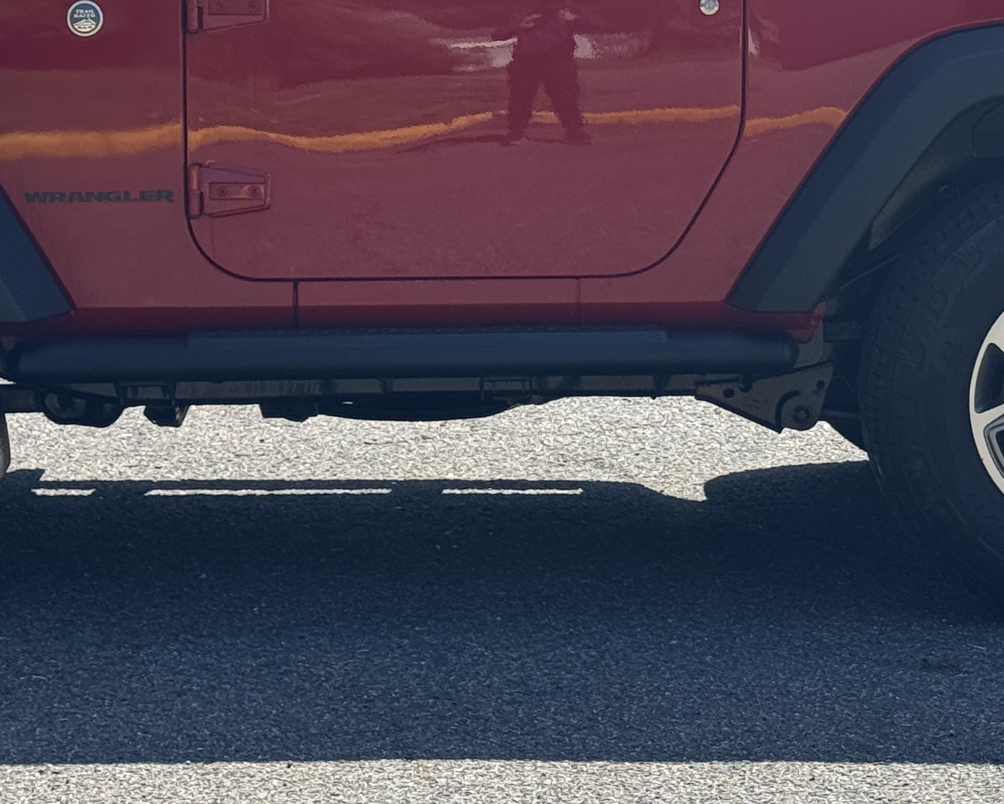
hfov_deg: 15.5
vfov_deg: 12.3
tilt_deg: -4.3
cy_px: 70
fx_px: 3685
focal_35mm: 124
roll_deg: -0.3
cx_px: 561
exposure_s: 1/1724
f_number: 1.78
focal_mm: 6.76
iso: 64
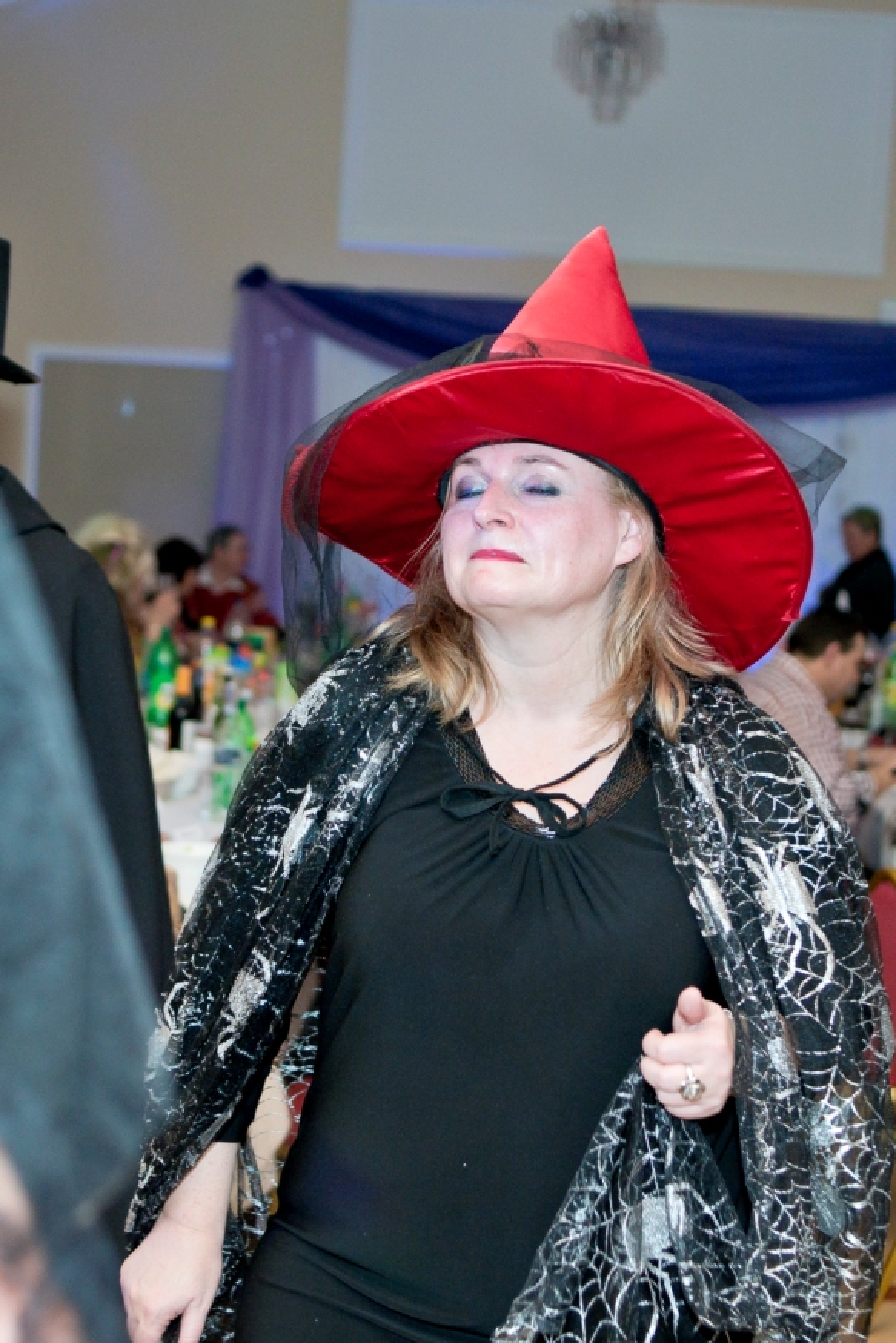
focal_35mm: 41
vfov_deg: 47.2
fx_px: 1530
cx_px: 413
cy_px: 776
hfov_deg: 32.6
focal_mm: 35
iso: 400
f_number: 2.8
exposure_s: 1/400
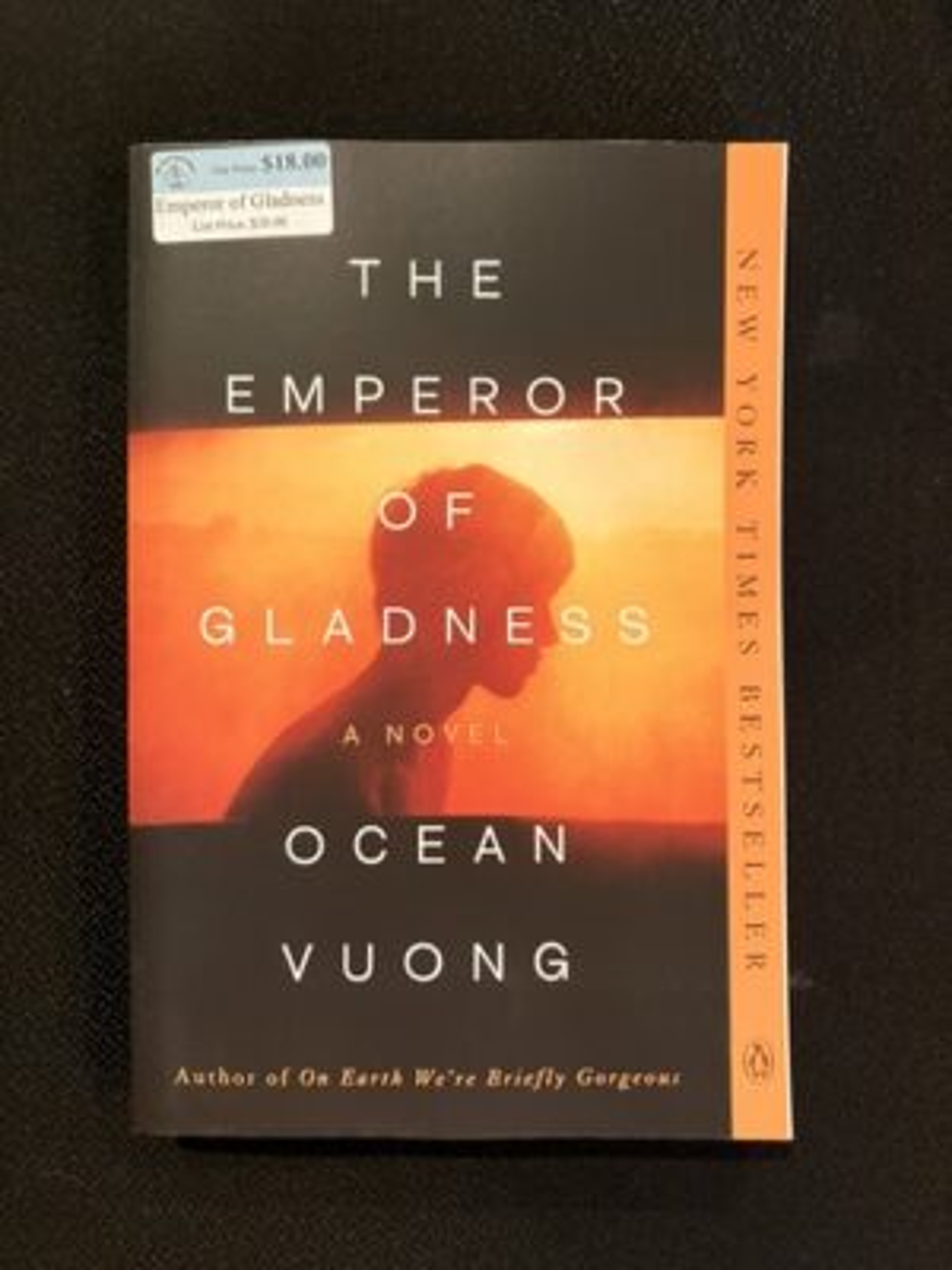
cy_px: 635
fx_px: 1027
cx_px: 476
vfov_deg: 63.4
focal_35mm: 28
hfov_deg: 49.7
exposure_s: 1/30
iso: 500
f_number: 1.8
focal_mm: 3.99
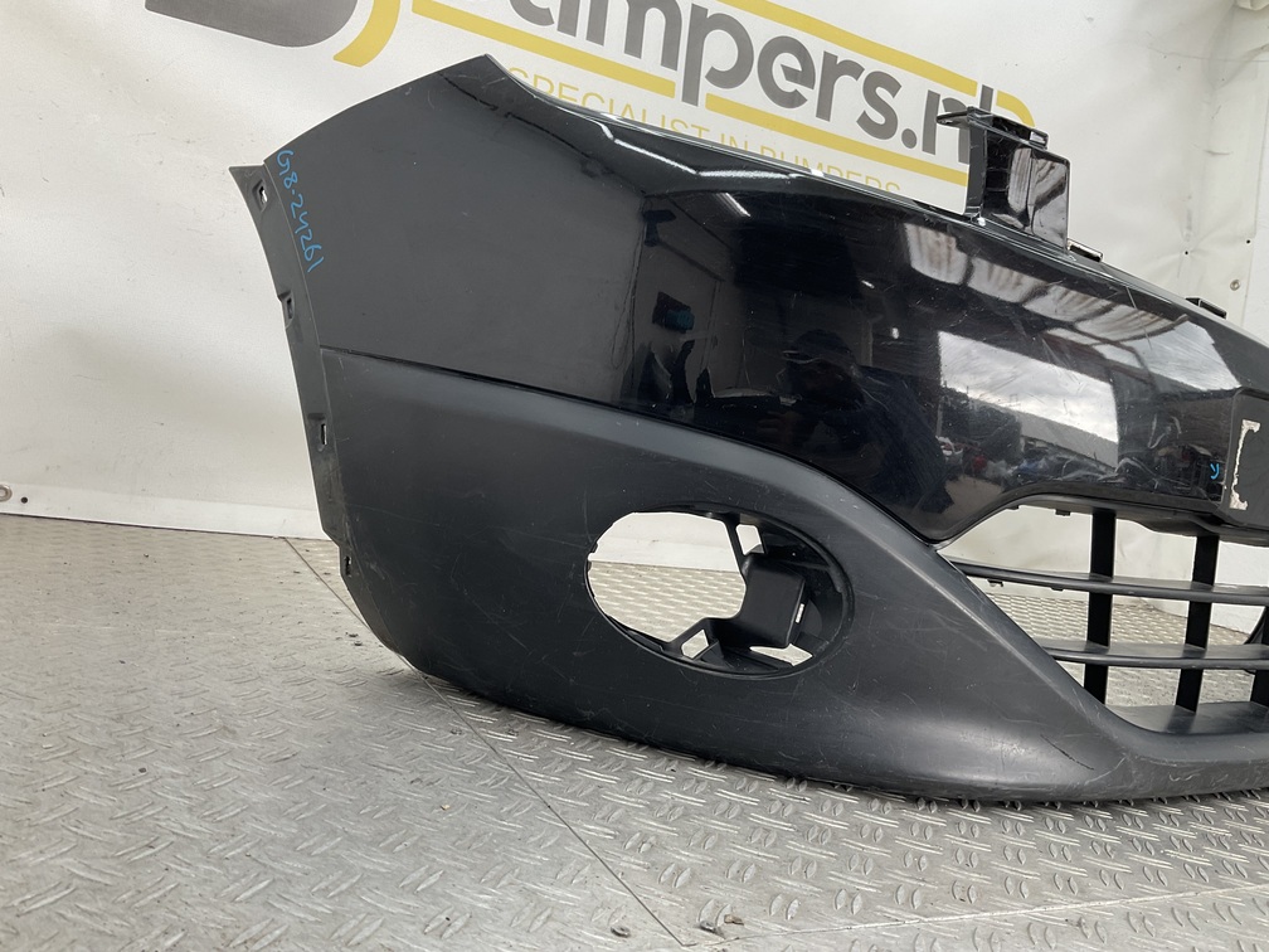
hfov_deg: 61.7
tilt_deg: -4.2
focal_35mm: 29
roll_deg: -9.1
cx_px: 634
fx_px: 1063
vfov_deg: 48.2
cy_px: 476
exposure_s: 1/120
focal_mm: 3
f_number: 1.8
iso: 32
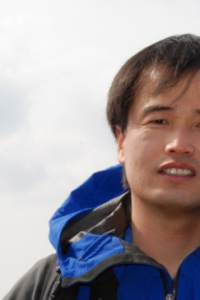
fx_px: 1476
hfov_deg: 7.7
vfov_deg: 11.6
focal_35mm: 177
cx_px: 170
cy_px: 220
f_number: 22
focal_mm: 42
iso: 800
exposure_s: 1/200
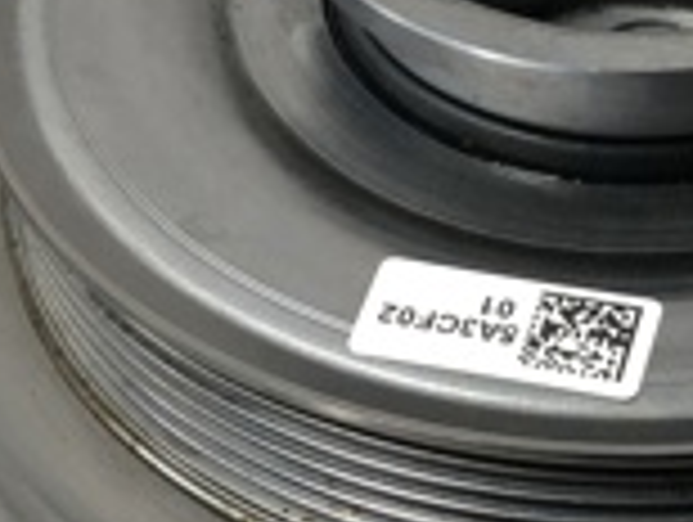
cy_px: 364
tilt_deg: -48.2
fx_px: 2326
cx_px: 603
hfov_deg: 16.8
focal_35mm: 116
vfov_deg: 12.8
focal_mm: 4
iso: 40
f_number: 1.8
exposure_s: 1/17
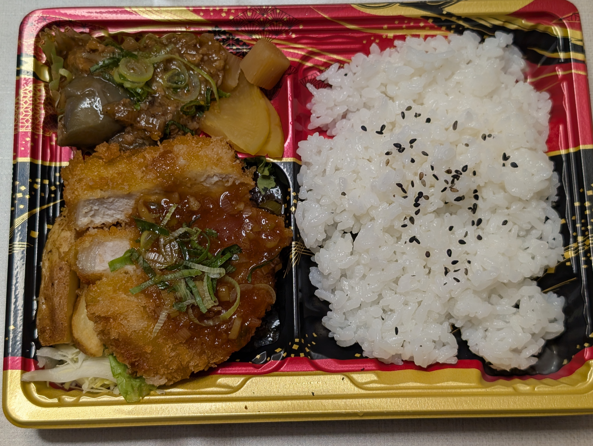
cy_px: 223
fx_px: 841
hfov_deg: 38.9
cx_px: 296
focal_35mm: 49
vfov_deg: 29.7
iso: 47
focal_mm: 6.9
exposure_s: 1/25
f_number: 1.68
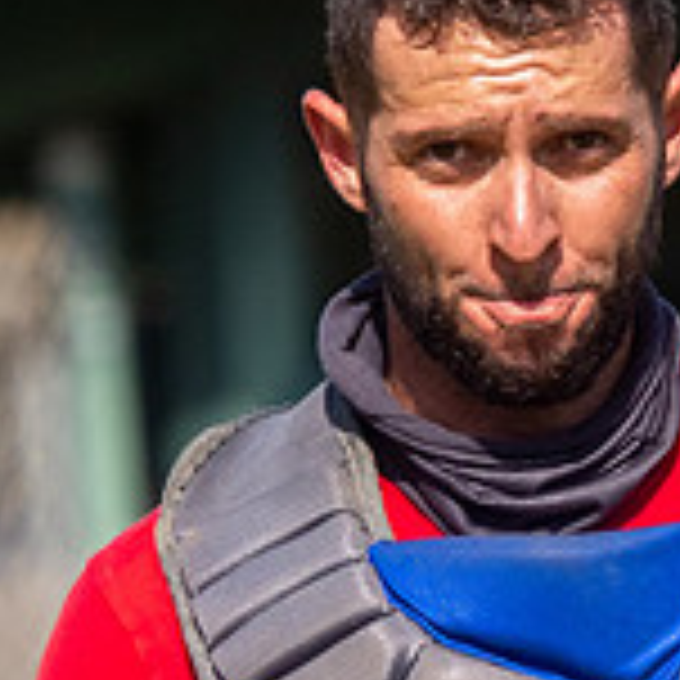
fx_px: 35893
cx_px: 484
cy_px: 402
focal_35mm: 1615
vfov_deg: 1.1
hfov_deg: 1.1
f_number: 4
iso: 320
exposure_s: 1/1600
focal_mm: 210
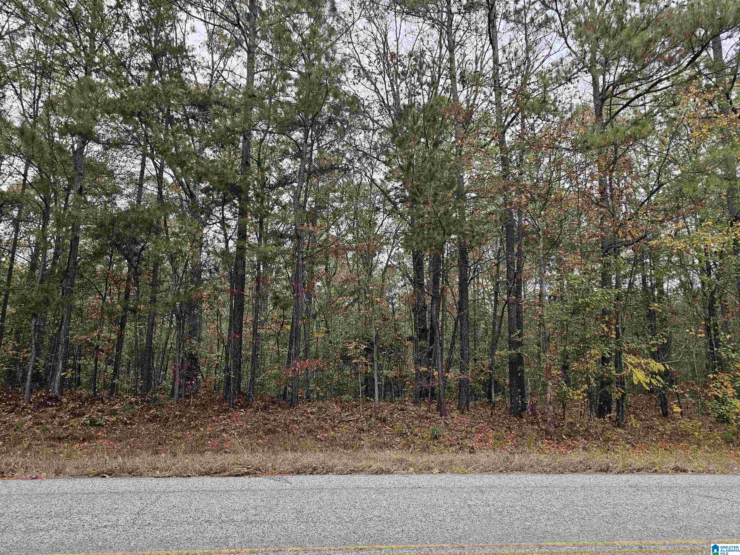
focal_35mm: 23
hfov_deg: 73.9
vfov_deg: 58.9
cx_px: 370
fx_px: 492
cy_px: 278
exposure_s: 1/180
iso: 64
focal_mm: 6.3
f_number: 1.7
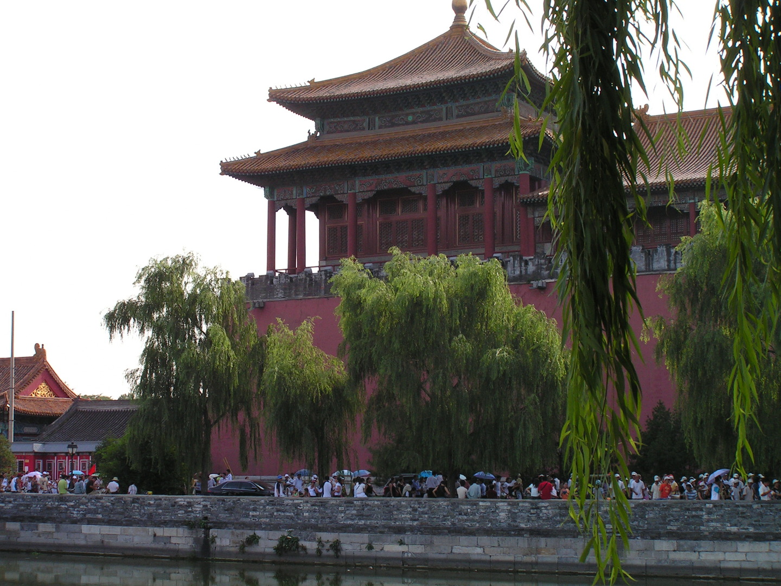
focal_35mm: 69
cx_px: 390
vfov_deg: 21.3
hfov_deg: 28.2
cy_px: 293
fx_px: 1557
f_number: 5.6
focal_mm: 11.5
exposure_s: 1/160
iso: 50
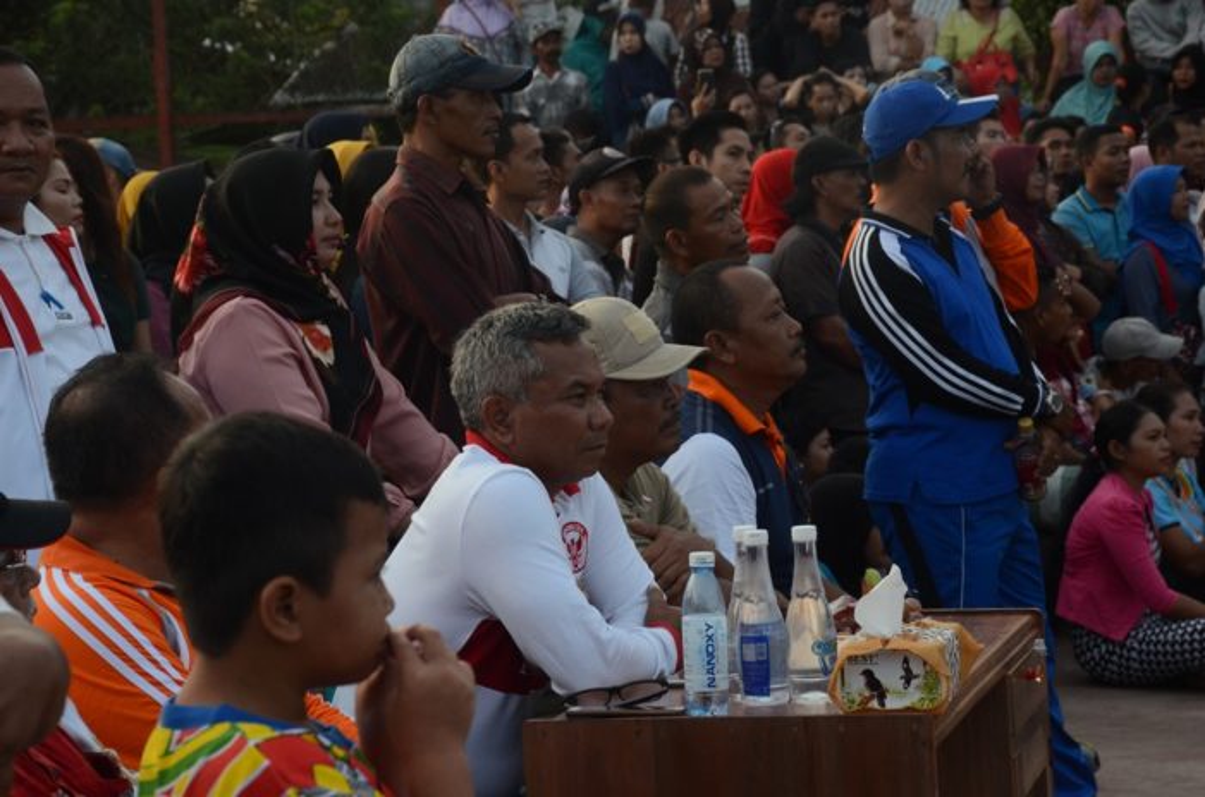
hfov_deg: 19.5
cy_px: 398
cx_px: 602
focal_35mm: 105
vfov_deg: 13.0
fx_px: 3507
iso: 1000
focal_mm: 70
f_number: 9
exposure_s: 1/250
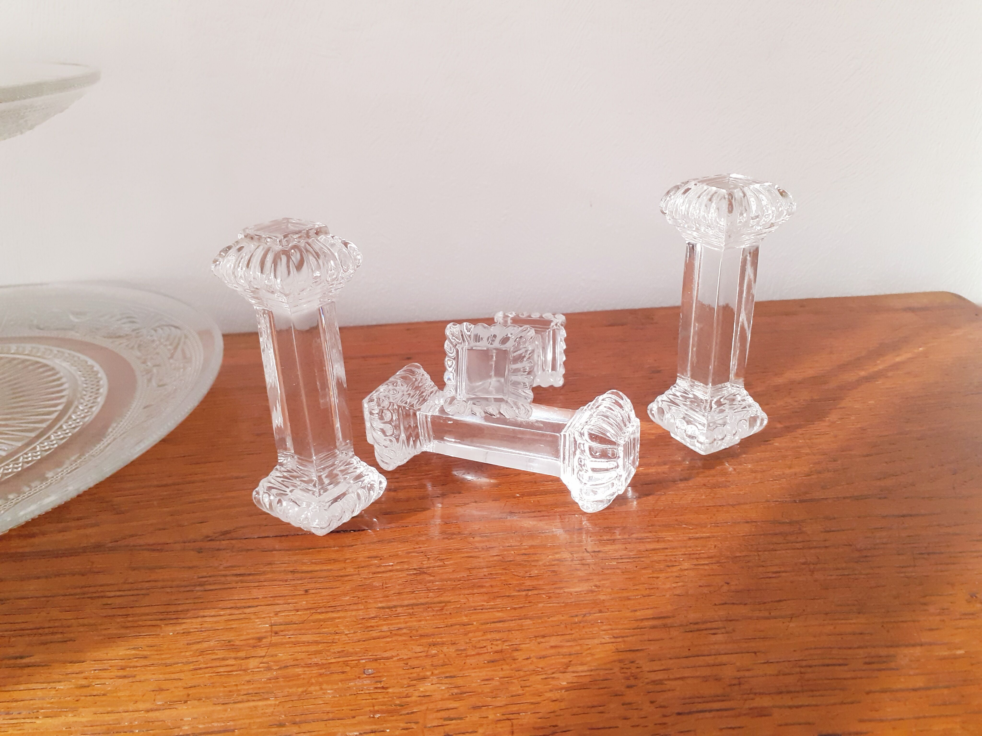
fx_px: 766
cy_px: 368
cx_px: 491
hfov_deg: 65.3
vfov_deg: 51.4
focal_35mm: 27
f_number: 1.9
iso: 200
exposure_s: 1/50
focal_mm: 3.6
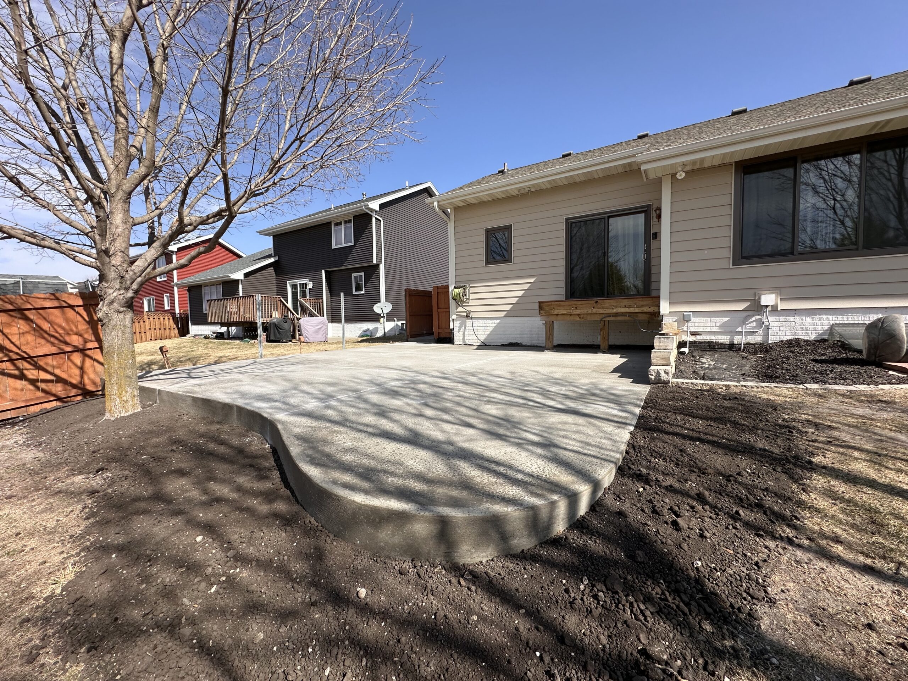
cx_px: 454
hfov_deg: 102.1
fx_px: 367
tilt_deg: -3.6
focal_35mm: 14
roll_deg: +0.2
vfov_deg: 85.7
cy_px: 340
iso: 50
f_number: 2.2
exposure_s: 1/1916
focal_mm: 2.22
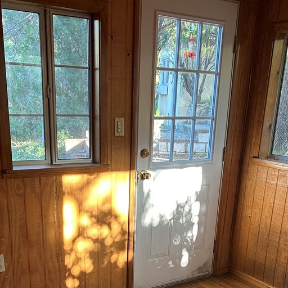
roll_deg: -2.8
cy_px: 252
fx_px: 433
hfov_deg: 36.8
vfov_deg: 35.0
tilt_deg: -19.7
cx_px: 146
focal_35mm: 46
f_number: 1.5
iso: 125
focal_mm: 5.7
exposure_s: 1/121
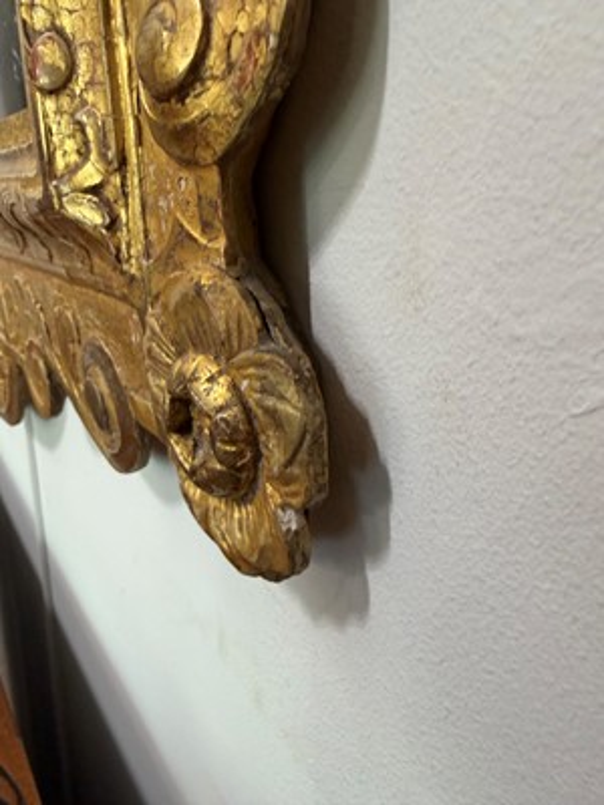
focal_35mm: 26
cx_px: 302
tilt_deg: -11.9
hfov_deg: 53.1
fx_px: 605
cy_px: 402
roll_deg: +0.7
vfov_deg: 67.3
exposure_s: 1/50
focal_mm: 2.22
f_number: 2.2
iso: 160
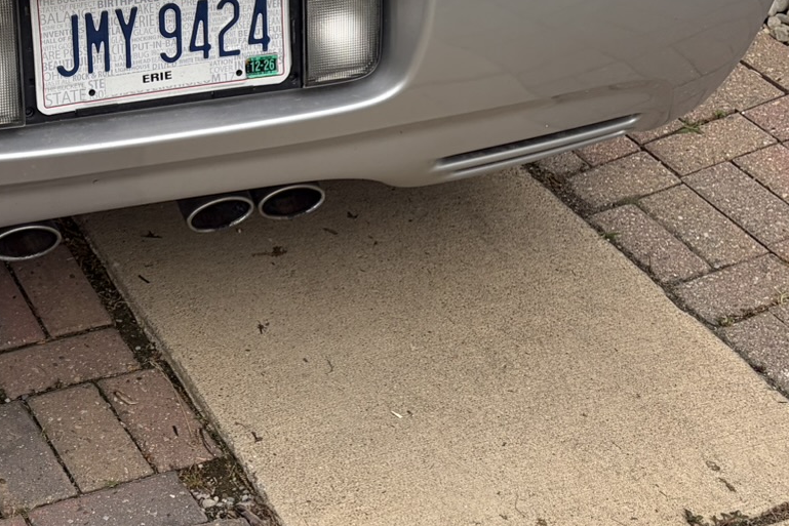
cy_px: 23
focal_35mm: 72
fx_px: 1578
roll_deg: -1.2
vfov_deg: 18.5
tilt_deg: -27.2
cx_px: 75
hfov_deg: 27.1
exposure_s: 1/756
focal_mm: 5.96
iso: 50
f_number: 1.6
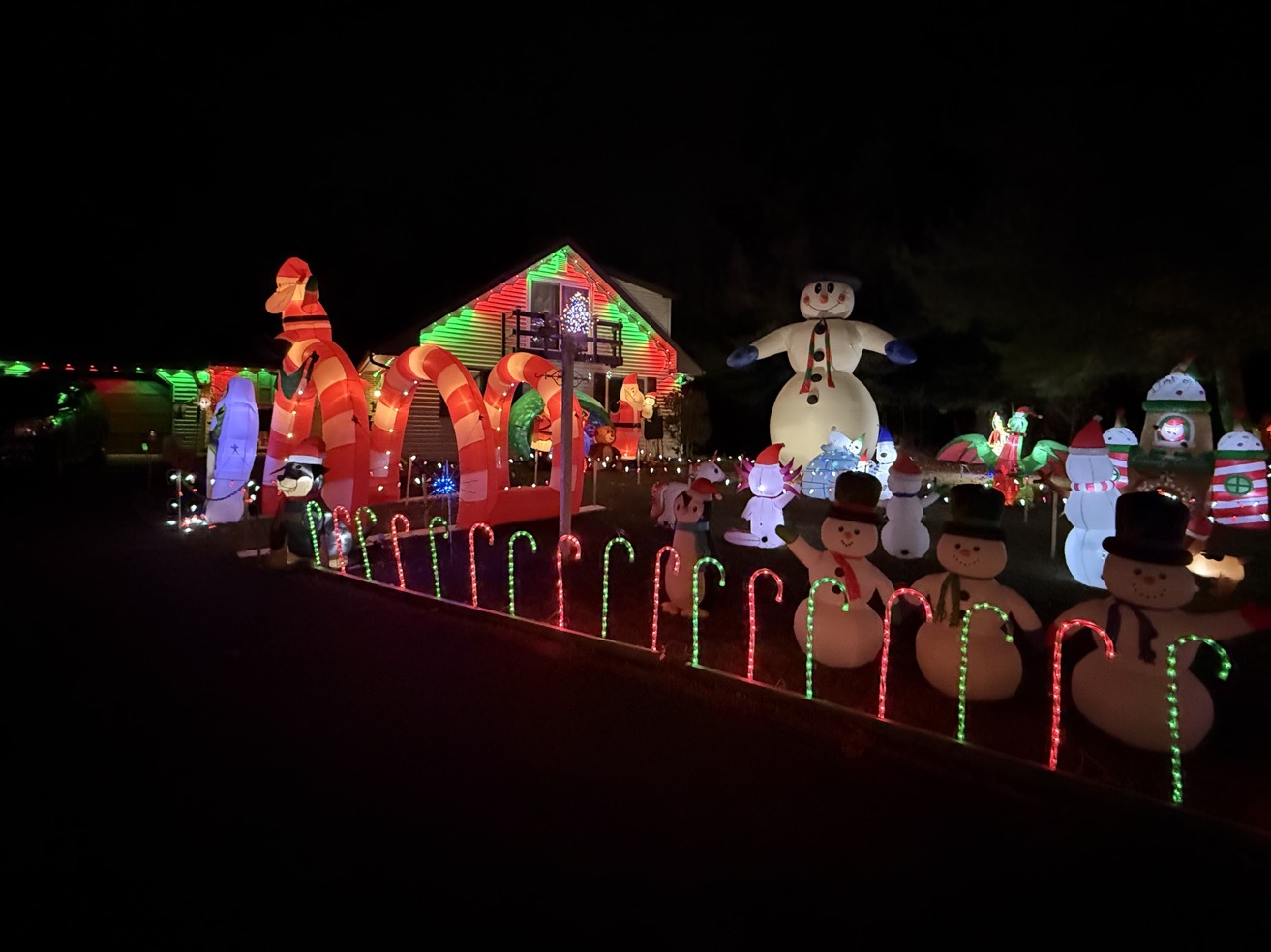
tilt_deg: +0.5
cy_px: 427
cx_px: 677
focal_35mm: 16
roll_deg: -0.3
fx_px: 587
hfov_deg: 94.4
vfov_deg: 77.8
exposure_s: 1/30
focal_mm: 2.22
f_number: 2.2
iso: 2500
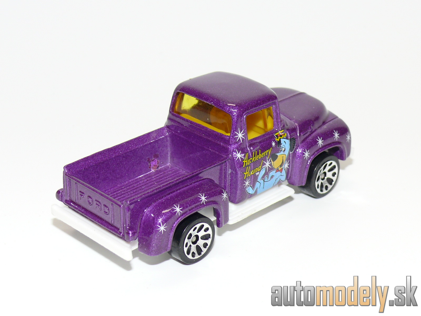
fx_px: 1155
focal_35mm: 95
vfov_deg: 15.6
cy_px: 158
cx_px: 210
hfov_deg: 20.7
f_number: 4
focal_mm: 13
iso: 100
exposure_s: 1/30
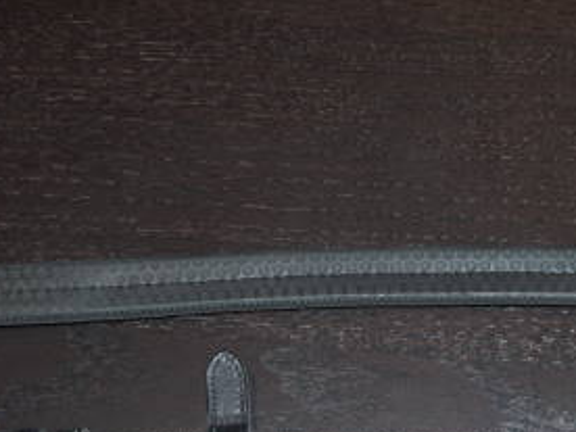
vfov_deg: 16.9
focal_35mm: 87
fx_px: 1448
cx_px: 374
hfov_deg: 22.4
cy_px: 287
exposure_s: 1/60
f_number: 4
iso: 400
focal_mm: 26
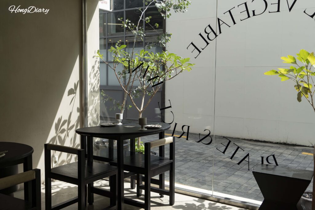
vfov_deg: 35.1
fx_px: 333
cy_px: 105
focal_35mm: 38
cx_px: 158
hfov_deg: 50.7
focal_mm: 38
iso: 100
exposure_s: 1/200
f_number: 5.6
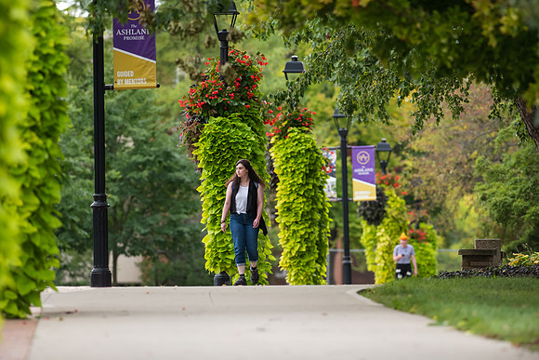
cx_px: 270
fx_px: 4493
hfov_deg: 6.9
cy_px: 180
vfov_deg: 4.6
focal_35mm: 300
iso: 800
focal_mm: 300
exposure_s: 1/400
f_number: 4
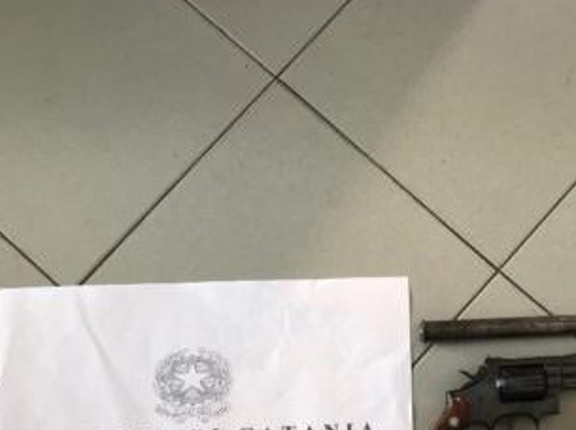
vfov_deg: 28.8
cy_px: 358
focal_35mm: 49
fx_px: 814
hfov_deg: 37.8
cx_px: 447
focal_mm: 3.99
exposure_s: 1/33
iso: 40
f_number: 1.8
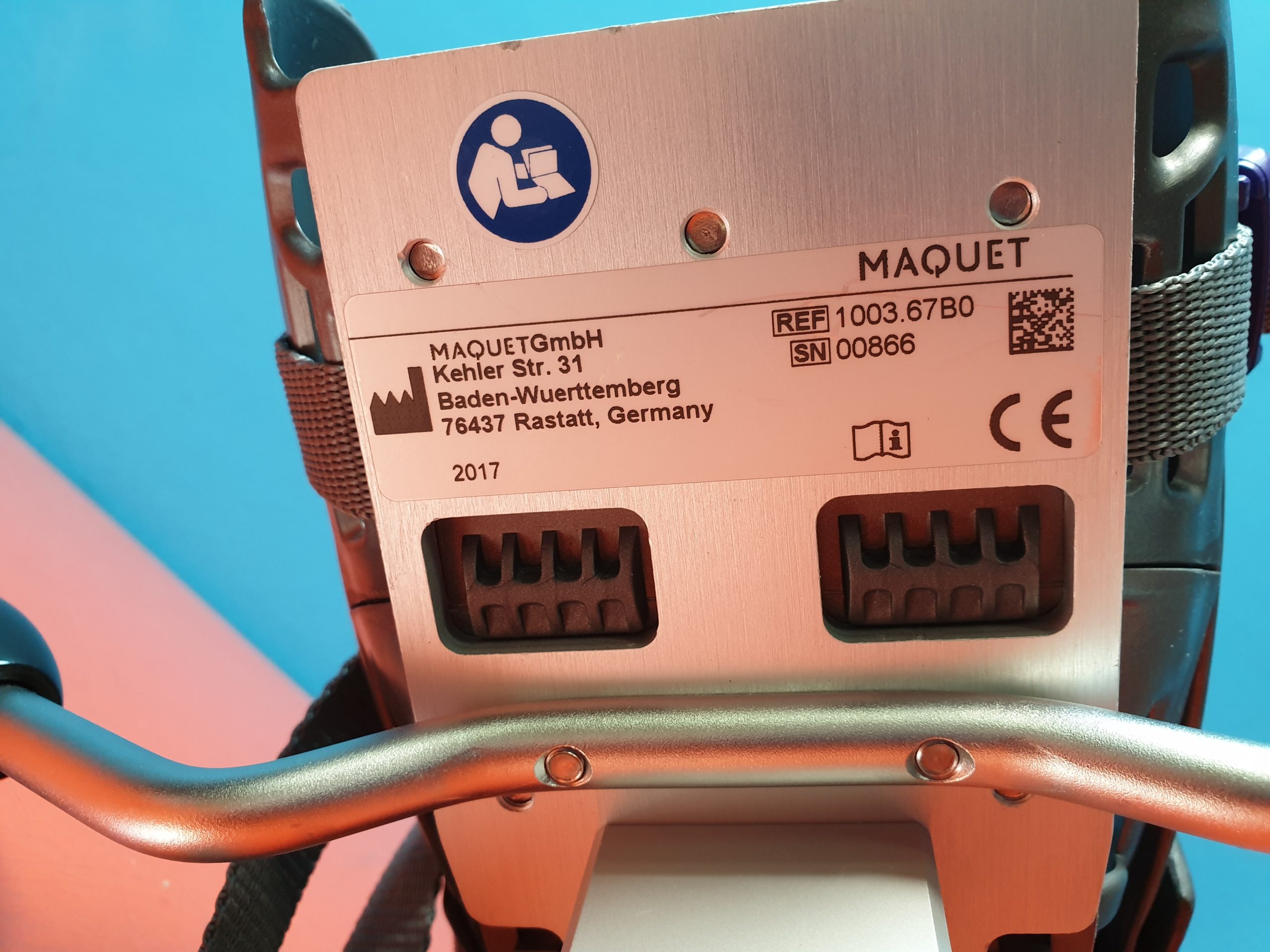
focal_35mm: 26
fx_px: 954
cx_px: 635
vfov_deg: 53.1
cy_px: 476
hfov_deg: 67.3
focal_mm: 4.3
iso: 250
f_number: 2.4
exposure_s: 1/50
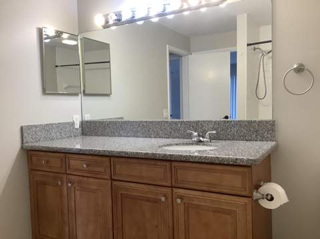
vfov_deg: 45.4
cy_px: 120
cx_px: 160
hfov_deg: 58.4
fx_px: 286
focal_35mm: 31
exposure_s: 1/60
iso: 80
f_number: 2.4
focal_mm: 3.3
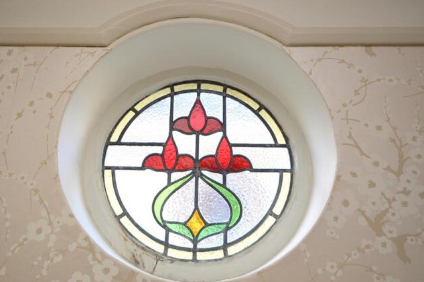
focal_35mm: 31
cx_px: 211
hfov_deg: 60.3
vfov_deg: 42.3
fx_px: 365
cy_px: 140
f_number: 9
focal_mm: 20
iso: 640
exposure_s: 1/30
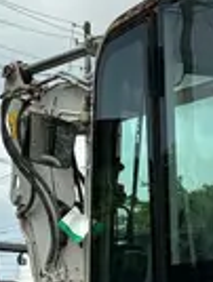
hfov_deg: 10.2
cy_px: 338
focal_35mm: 142
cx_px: 306
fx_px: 1161
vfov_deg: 13.5
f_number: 1.6
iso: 50
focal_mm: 5.96
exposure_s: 1/3788
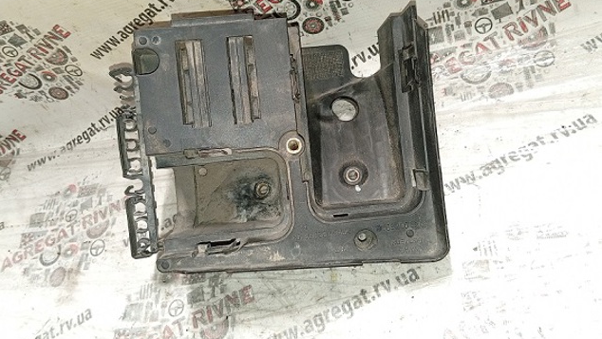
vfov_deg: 34.7
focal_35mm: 34
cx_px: 301
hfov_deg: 58.0
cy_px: 153
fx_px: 543
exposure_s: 1/20
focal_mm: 3.96
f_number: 1.8
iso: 948
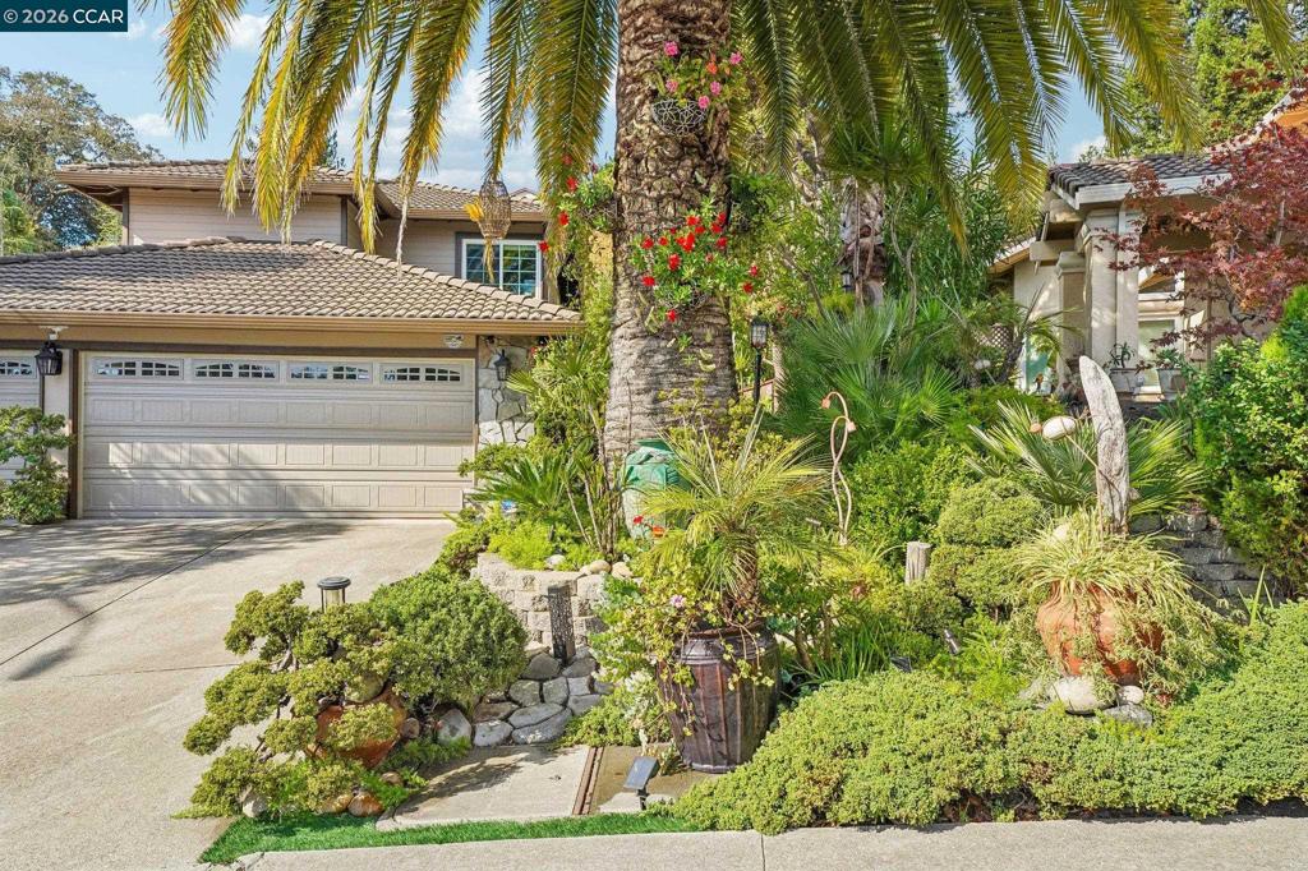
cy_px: 436
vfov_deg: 53.1
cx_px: 654
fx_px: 872
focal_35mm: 24
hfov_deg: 73.8
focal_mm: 24
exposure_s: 1/640
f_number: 8
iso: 640
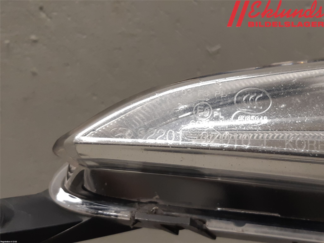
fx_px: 243
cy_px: 122
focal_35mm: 26
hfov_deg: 67.3
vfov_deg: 53.1
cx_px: 162
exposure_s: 1/50
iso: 80
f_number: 1.7
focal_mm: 3.93
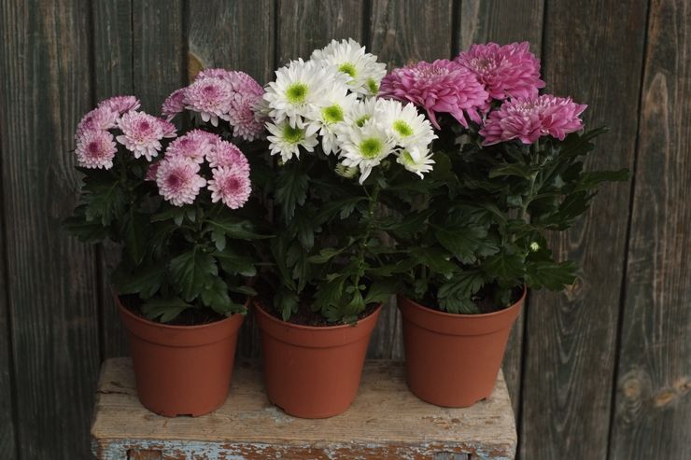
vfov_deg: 18.2
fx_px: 1439
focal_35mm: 75
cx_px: 346
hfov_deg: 27.0
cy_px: 230
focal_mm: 50
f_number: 4
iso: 800
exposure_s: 1/400
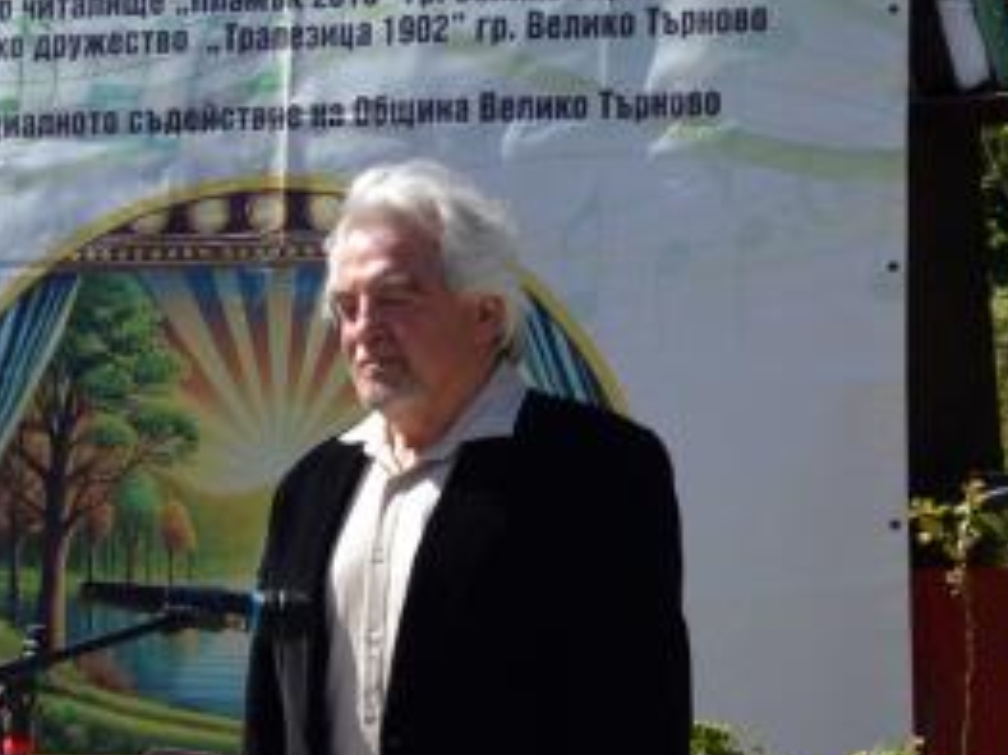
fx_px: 6316
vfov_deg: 6.8
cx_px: 330
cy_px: 858
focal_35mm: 217
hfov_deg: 9.1
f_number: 5.6
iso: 100
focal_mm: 66
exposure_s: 1/125
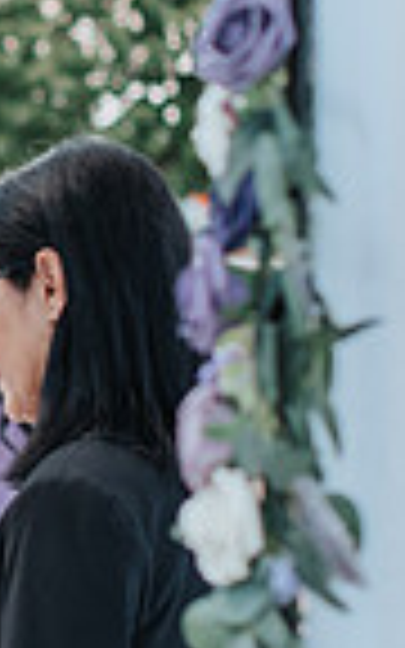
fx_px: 3620
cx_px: -351
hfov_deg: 6.3
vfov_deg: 10.2
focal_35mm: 205
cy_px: 250
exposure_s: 1/800
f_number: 2.5
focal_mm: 50
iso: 200
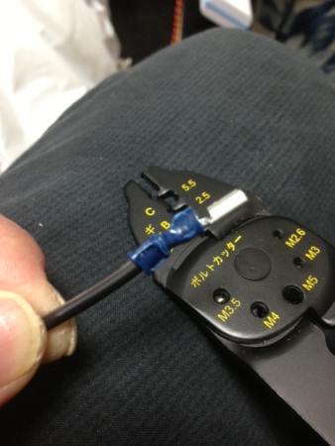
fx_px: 425
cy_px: 223
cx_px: 168
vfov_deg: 55.3
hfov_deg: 43.0
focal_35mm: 33
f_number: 2.4
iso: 200
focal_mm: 4.13
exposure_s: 1/20
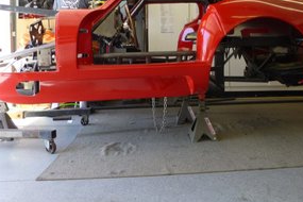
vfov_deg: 36.9
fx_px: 295
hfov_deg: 54.3
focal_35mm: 35
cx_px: 170
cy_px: 48
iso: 100
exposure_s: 1/80
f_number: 3.3
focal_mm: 4.3
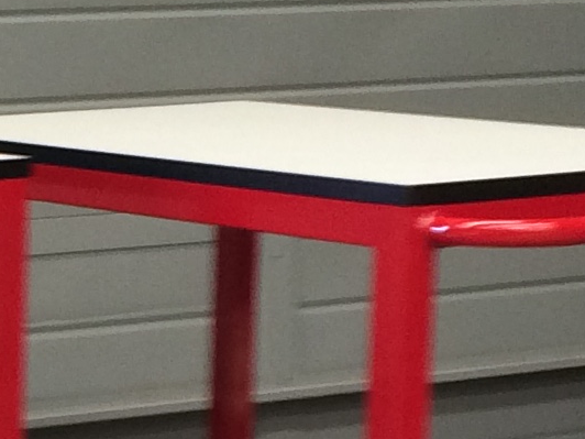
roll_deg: -1.1
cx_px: -394
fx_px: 3008
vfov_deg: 8.2
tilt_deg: -14.7
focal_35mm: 178
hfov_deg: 10.6
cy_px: 556
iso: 80
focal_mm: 4.15
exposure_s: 1/33
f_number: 2.2
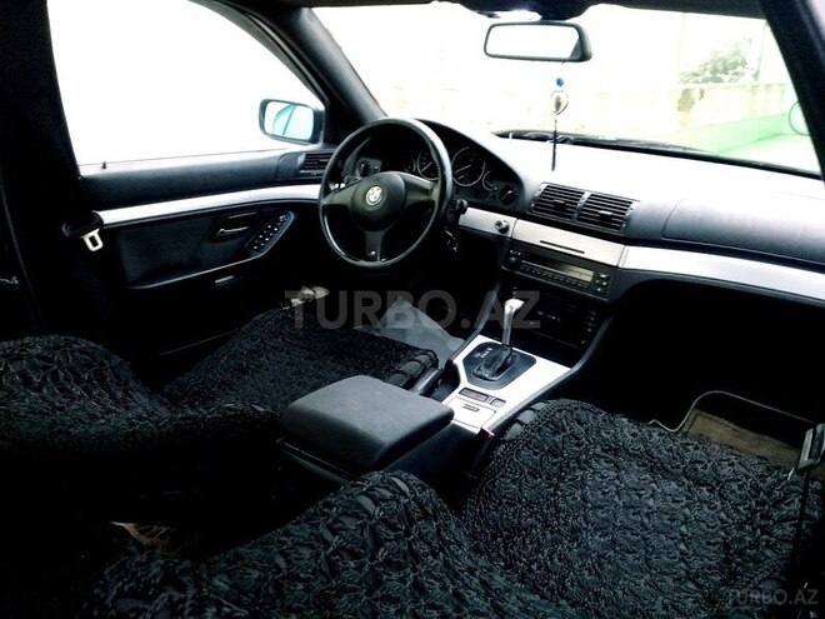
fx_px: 739
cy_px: 310
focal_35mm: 31
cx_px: 412
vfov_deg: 45.4
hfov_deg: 58.4
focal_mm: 3.3
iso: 200
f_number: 2.2
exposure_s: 1/25
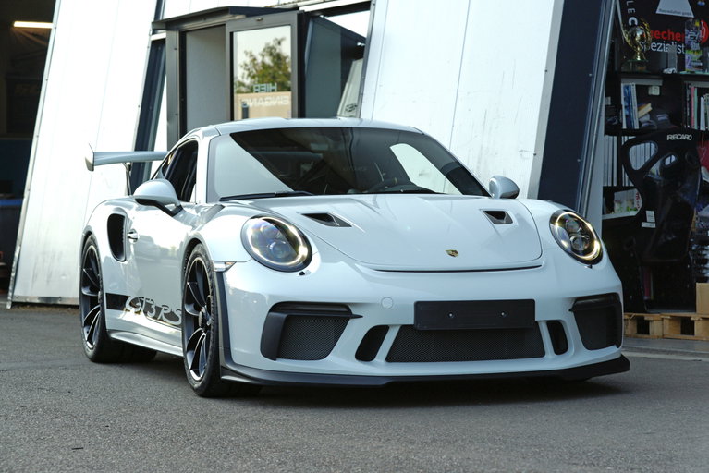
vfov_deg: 13.7
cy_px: 236
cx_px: 354
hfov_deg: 20.4
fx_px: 1970
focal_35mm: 100
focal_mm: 100
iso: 160
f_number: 6.7
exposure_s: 1/90
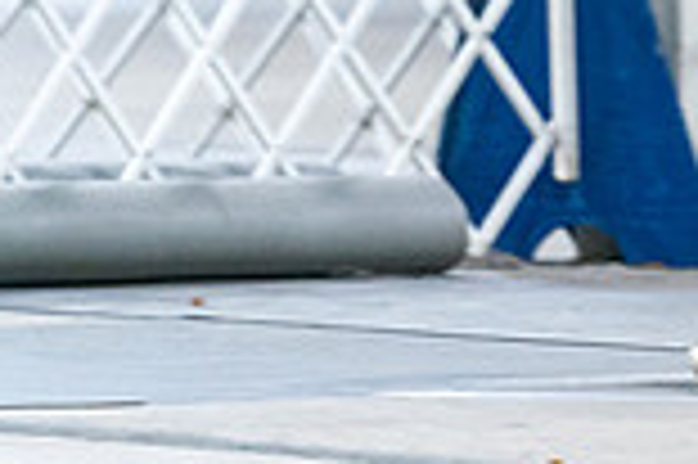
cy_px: -178
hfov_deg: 2.8
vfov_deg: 1.9
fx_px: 14177
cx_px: 887
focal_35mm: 732
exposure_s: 1/250
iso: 6400
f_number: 3.2
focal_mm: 195
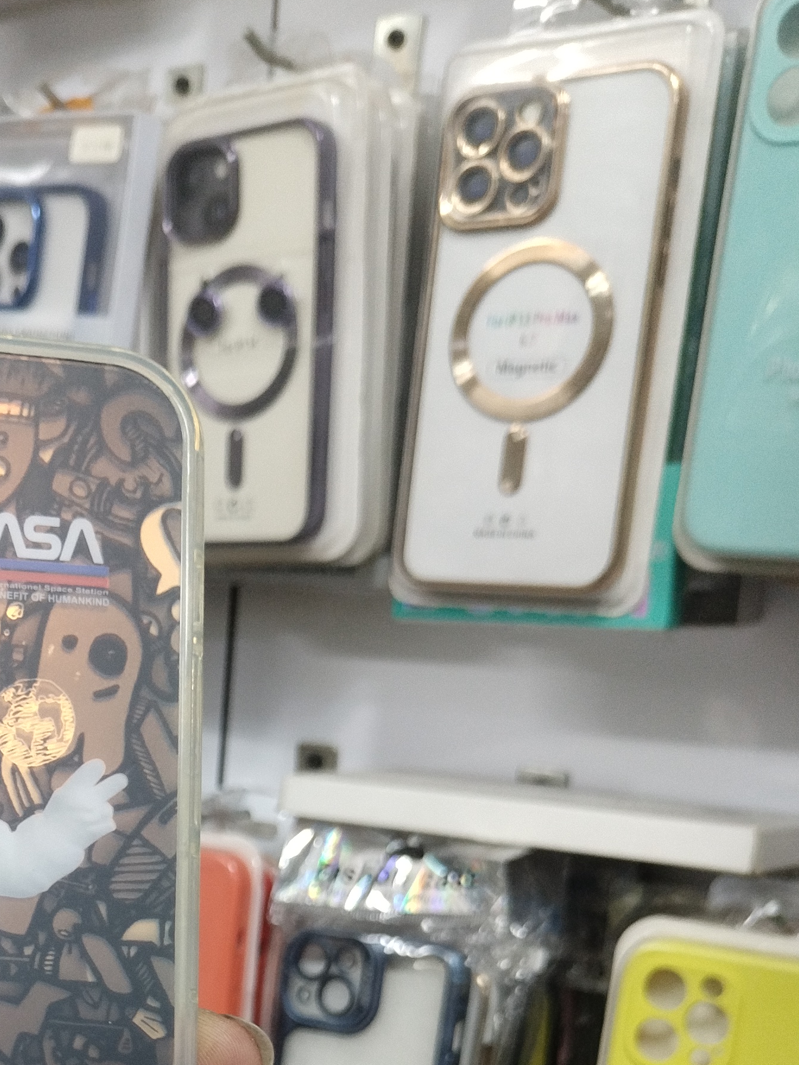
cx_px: -59
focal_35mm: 58
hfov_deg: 23.8
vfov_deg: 30.9
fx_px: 1785
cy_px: 1055
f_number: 1.8
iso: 250
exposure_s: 1/50
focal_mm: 4.7
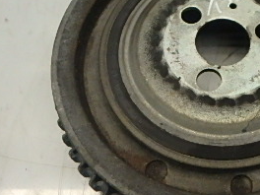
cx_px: 223
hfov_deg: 35.7
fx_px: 383
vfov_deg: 28.2
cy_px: 50
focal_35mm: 51
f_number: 3.5
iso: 800
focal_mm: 3.7
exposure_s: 1/250
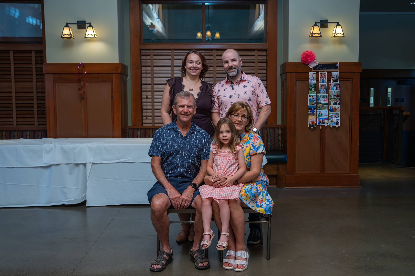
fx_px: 403
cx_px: 207
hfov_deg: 54.4
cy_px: 139
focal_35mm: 35
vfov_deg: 37.9
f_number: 3.5
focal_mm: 34
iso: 1000
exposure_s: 1/125
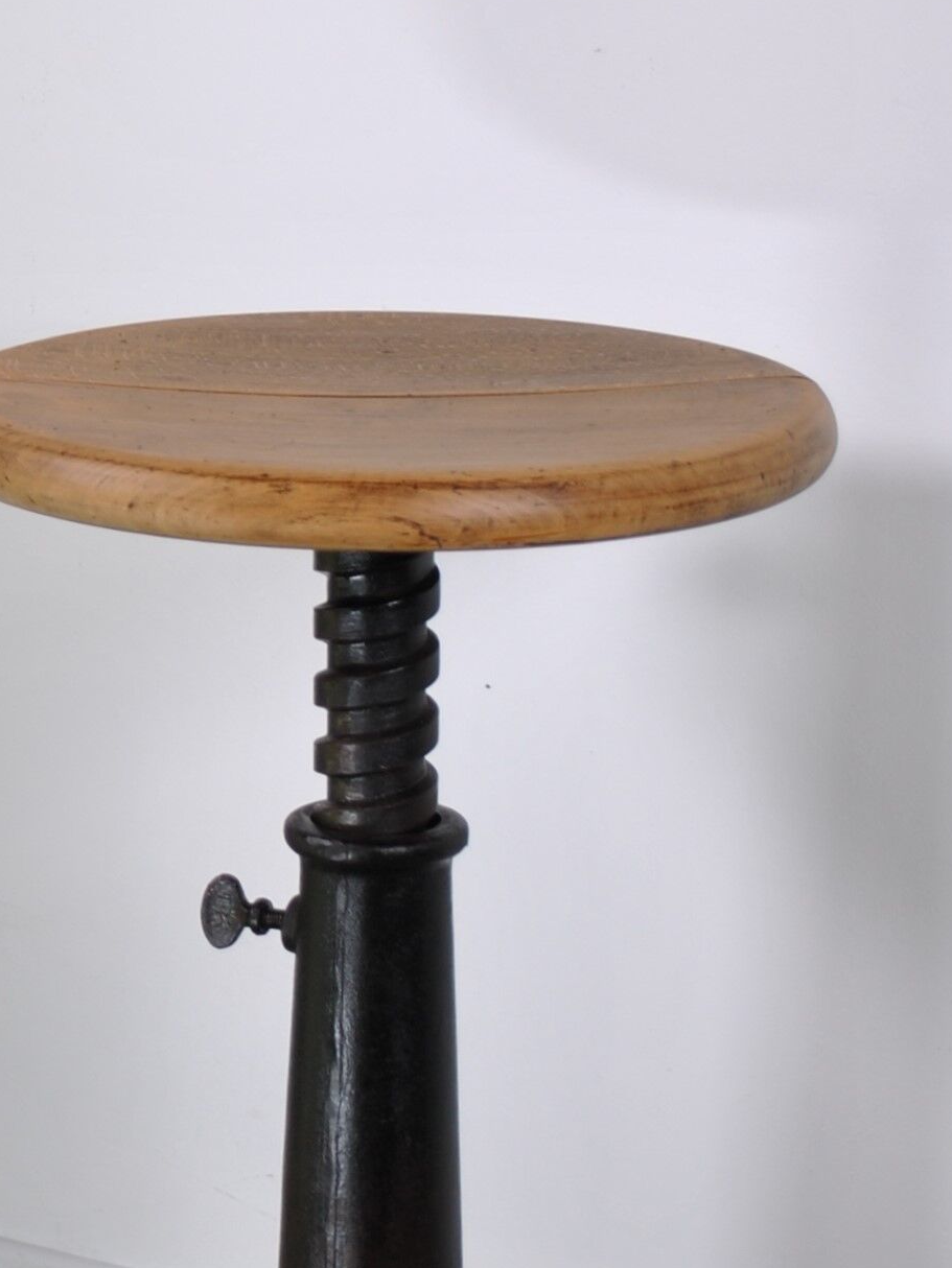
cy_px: 609
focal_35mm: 124
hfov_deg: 11.8
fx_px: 4545
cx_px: -6
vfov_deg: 15.9
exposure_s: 1/80
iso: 100
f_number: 4.5
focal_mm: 28
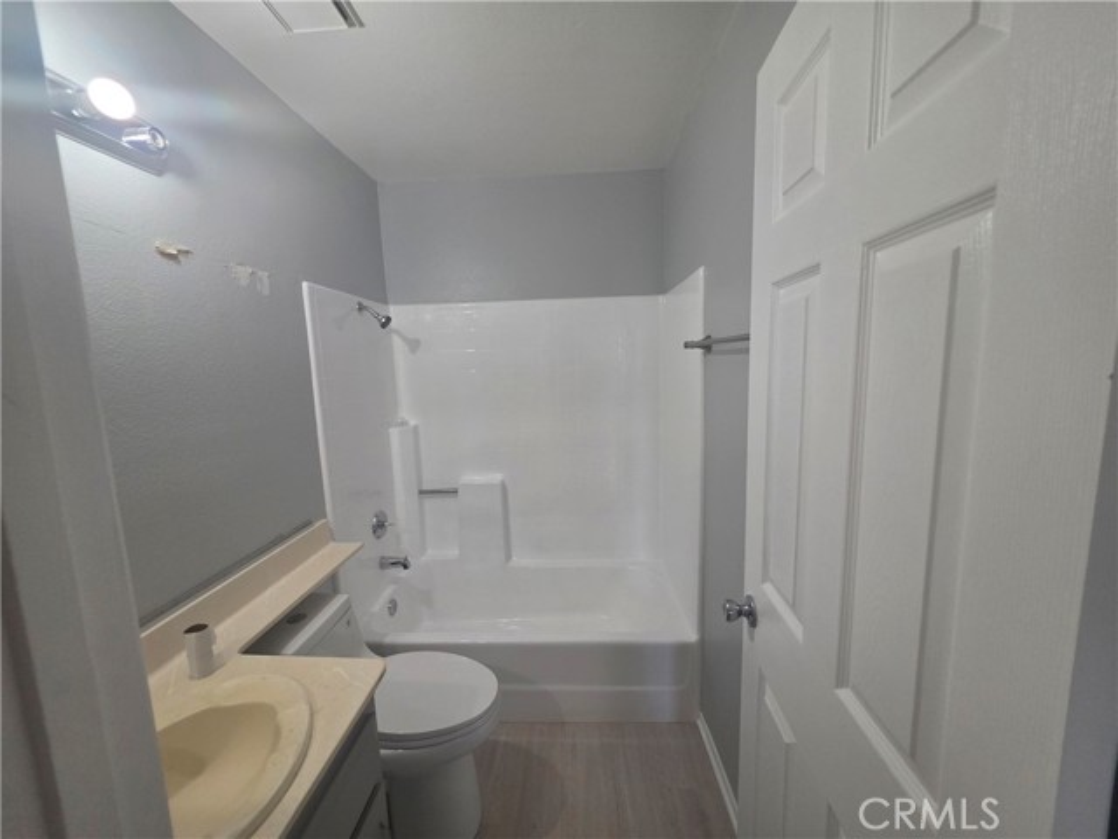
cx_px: 559
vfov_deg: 89.9
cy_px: 420
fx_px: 420
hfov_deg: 106.2
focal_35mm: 13
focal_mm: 2.2
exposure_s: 1/120
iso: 250
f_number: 1.9
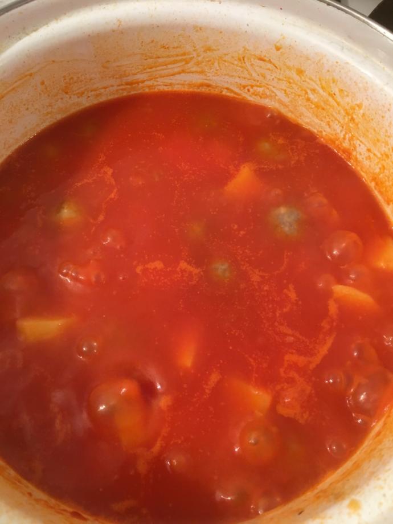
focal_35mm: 29
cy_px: 262
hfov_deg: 48.2
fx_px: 439
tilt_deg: -66.0
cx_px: 196
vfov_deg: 61.7
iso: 200
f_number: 2.2
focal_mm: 4.15
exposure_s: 1/33
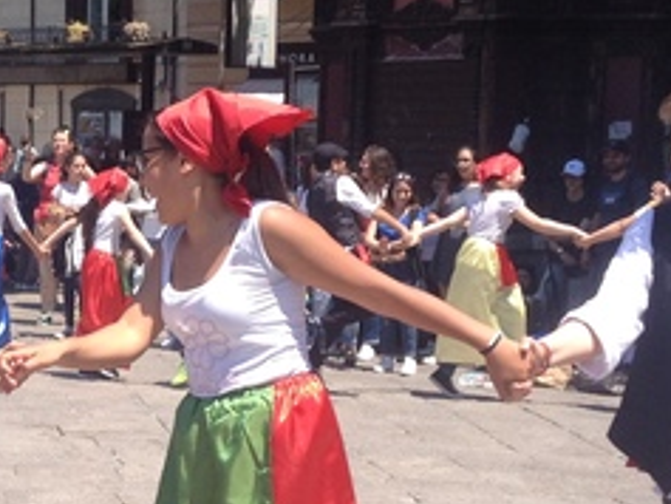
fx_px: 2288
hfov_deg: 16.4
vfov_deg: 12.5
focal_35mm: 118
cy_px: 411
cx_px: 20
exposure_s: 1/1022
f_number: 2.4
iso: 50
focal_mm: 4.28
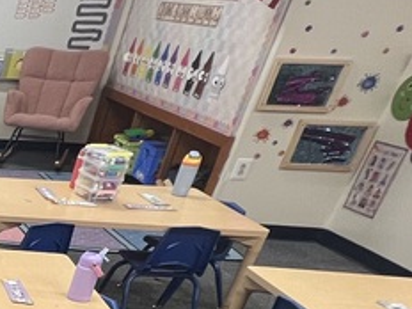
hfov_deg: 21.2
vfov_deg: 23.4
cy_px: 391
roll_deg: -0.1
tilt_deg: -30.4
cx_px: -346
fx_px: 667
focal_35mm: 56
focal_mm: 1.57
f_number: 1.8
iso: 250
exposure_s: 1/74
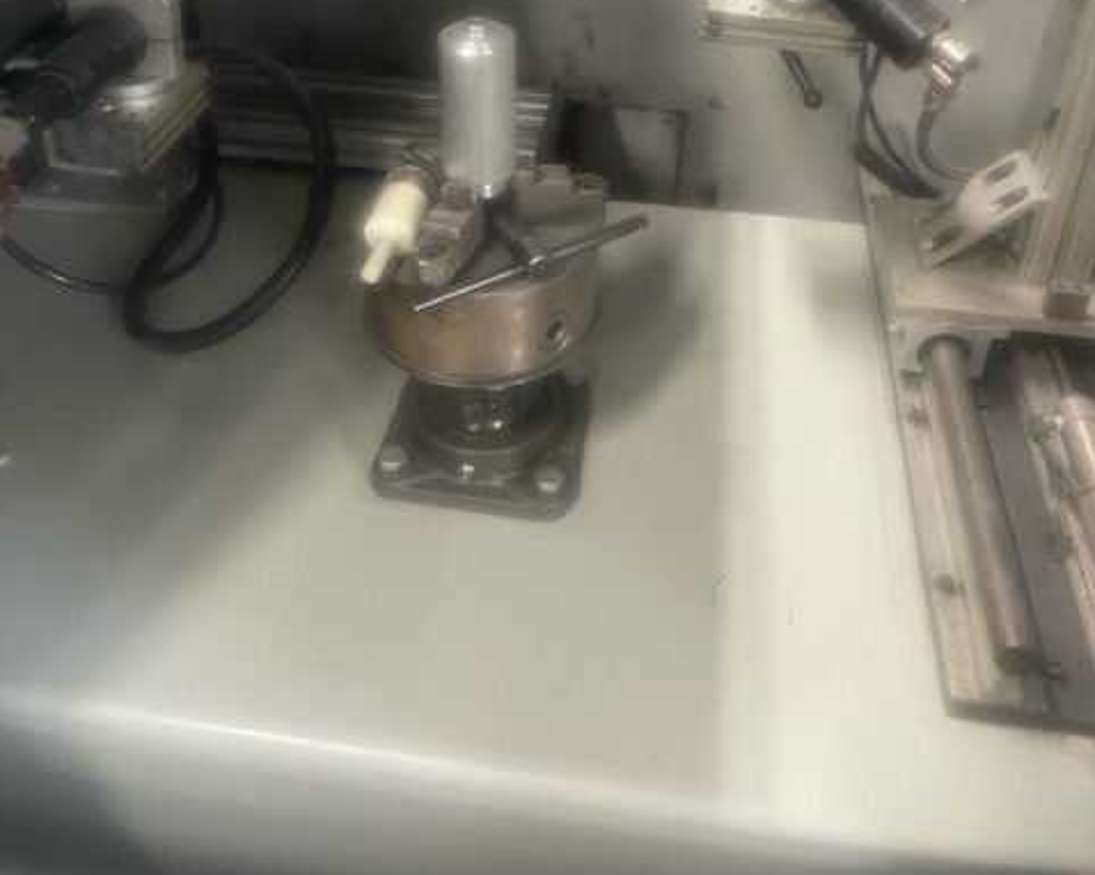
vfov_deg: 41.4
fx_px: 1101
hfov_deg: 52.9
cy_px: 167
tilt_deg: -31.1
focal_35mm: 34
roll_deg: -0.9
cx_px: 548
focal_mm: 5.1
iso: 500
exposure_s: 1/40
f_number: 1.6
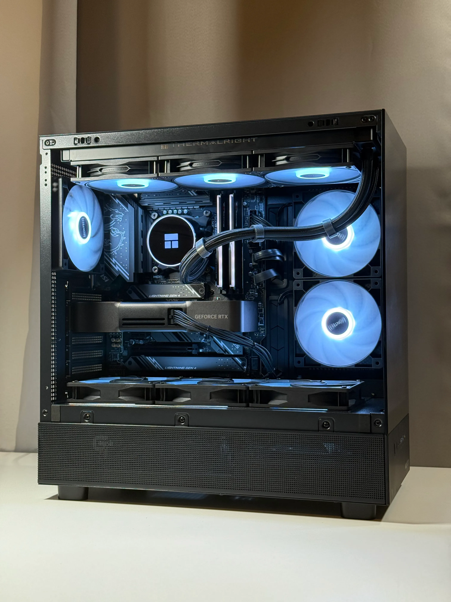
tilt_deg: +2.9
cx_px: 226
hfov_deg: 30.3
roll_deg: -0.3
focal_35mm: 48
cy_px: 301
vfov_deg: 39.7
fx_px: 834
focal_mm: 6.76
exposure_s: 1/120
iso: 400
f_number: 1.78
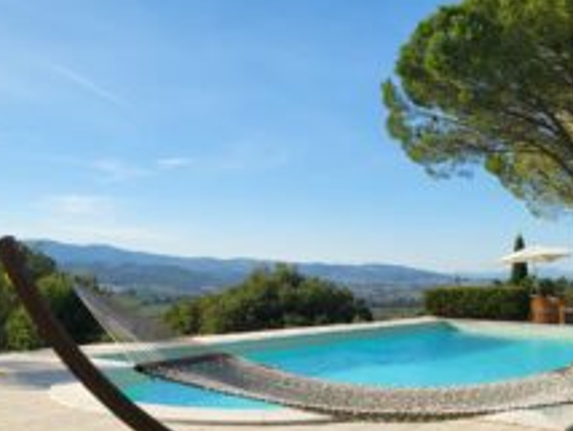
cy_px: 217
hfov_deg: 44.7
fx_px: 696
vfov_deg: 34.4
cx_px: 300
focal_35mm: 42
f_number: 1.8
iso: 50
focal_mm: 4.25
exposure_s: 1/2859
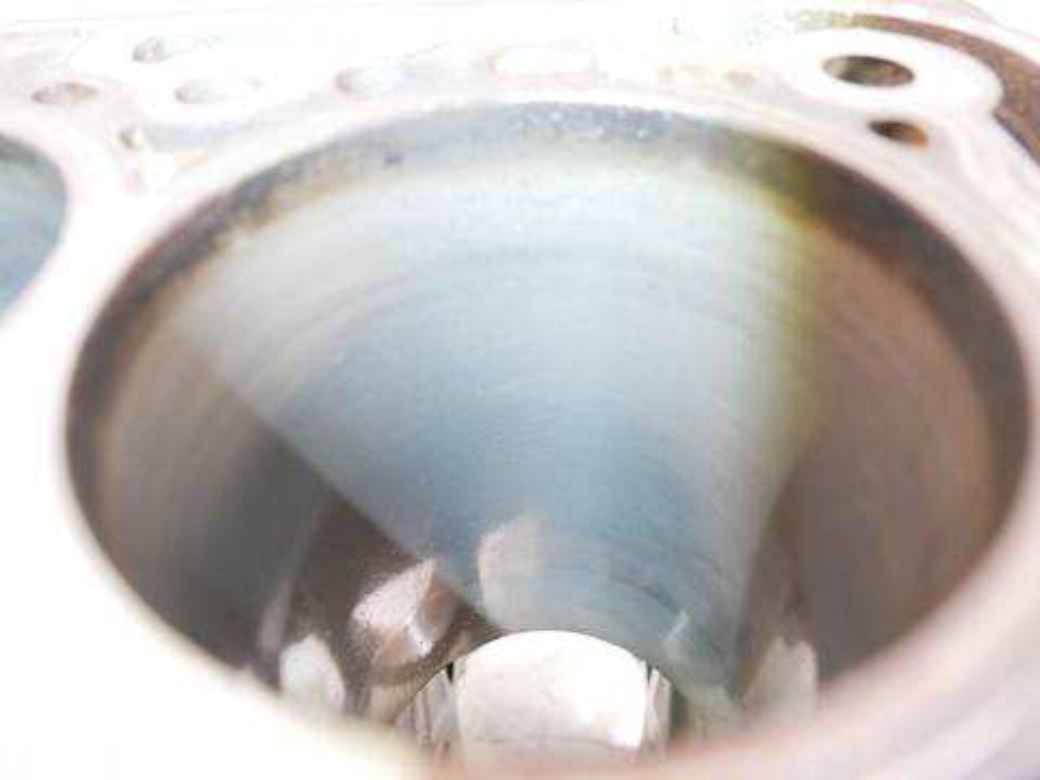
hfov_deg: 71.6
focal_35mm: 24
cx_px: 520
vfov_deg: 56.8
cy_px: 390
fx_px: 721
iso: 3200
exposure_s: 1/40
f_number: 3.5
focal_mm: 12
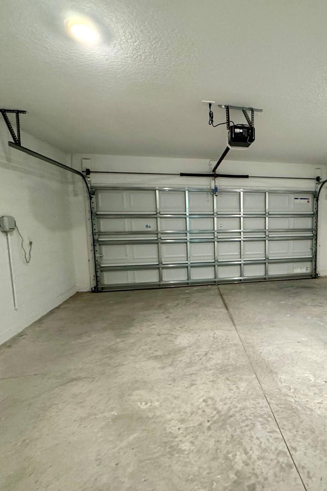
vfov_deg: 84.0
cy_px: 246
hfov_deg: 57.9
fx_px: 272
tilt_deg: -7.0
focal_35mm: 20
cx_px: 255
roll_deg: +0.1
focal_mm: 2.22
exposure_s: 1/60
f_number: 2.2
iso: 640
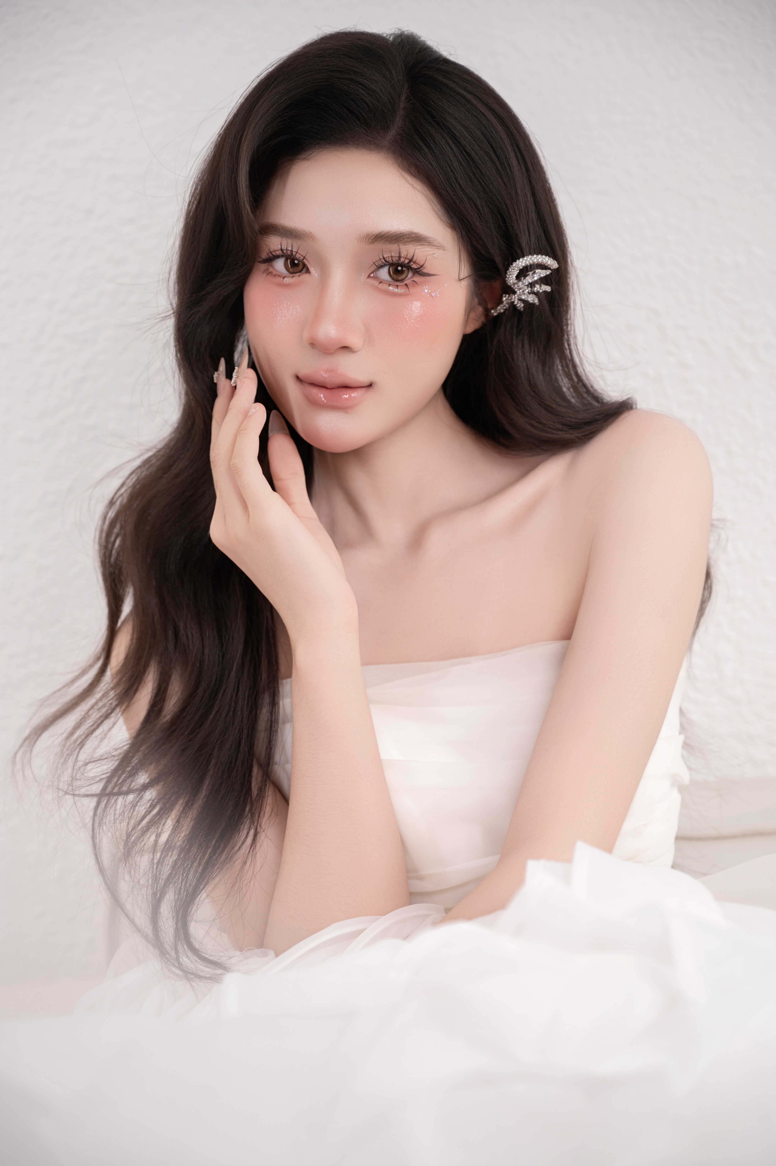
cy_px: 583
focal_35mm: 69
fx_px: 2234
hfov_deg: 19.7
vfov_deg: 29.3
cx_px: 388
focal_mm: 69
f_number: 4
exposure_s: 1/125
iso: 250
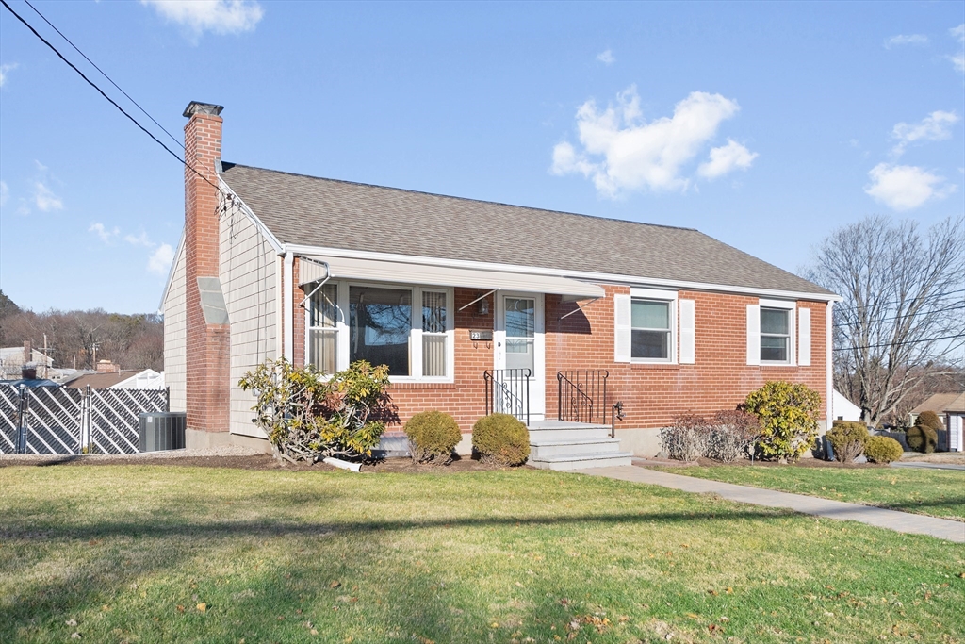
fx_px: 804
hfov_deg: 61.9
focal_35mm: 30
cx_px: 482
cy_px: 322
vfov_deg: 43.6
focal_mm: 20
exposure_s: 1/4000
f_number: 4
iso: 500
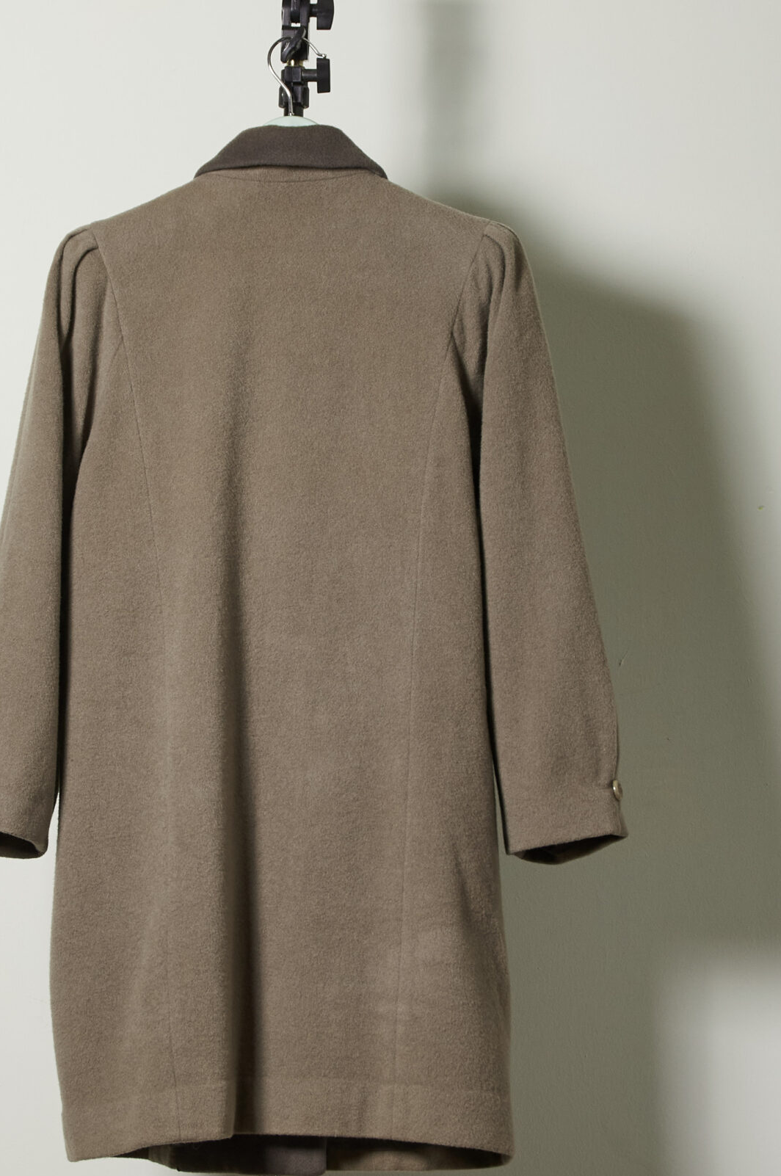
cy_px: 628
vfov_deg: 15.6
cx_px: 265
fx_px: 4300
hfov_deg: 10.4
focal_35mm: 132
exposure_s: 1/100
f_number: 9
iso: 200
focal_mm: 55
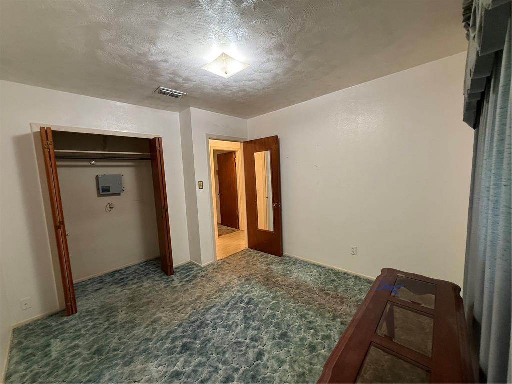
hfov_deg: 102.1
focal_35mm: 14
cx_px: 256
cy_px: 192
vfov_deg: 85.7
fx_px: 207
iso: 320
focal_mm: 2.22
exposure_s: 1/60
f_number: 2.2
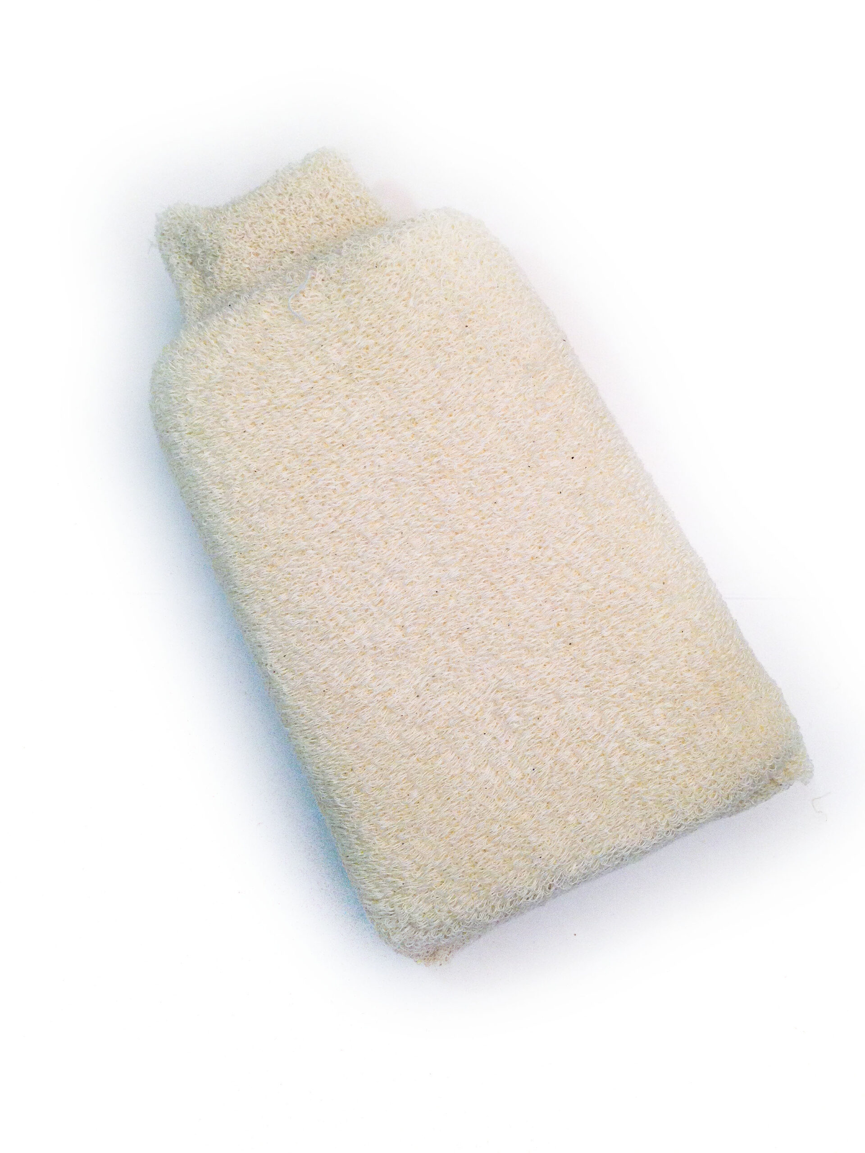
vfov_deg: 55.4
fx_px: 1099
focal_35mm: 33
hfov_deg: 42.9
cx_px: 432
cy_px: 576
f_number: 2.4
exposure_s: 1/100
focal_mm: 4.12
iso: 80
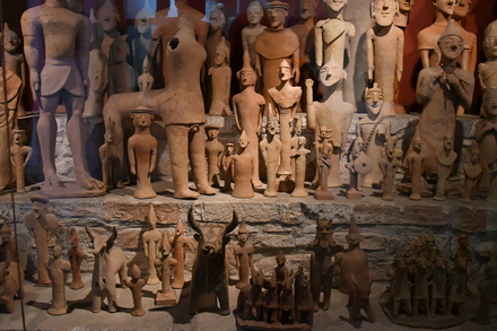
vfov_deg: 36.8
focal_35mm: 36
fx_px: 497
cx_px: 248
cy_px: 166
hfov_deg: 53.1
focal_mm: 24
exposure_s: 1/200
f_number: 5.6
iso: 8000
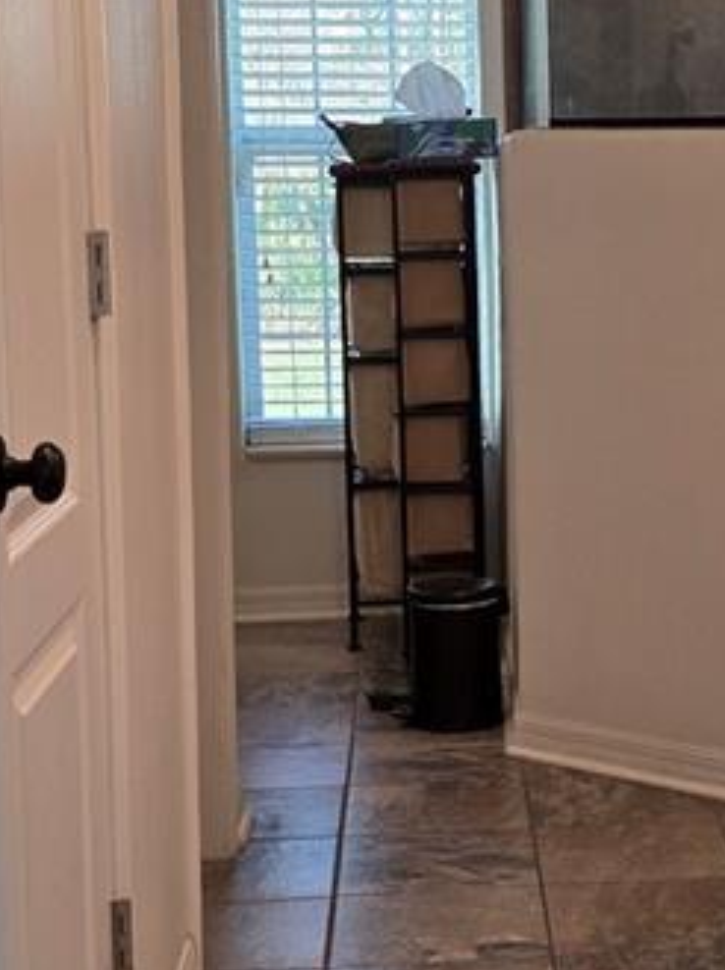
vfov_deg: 23.3
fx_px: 2350
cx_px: 648
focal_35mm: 84
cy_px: 413
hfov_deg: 17.3
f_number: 1.7
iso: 100
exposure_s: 1/120
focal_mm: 6.3
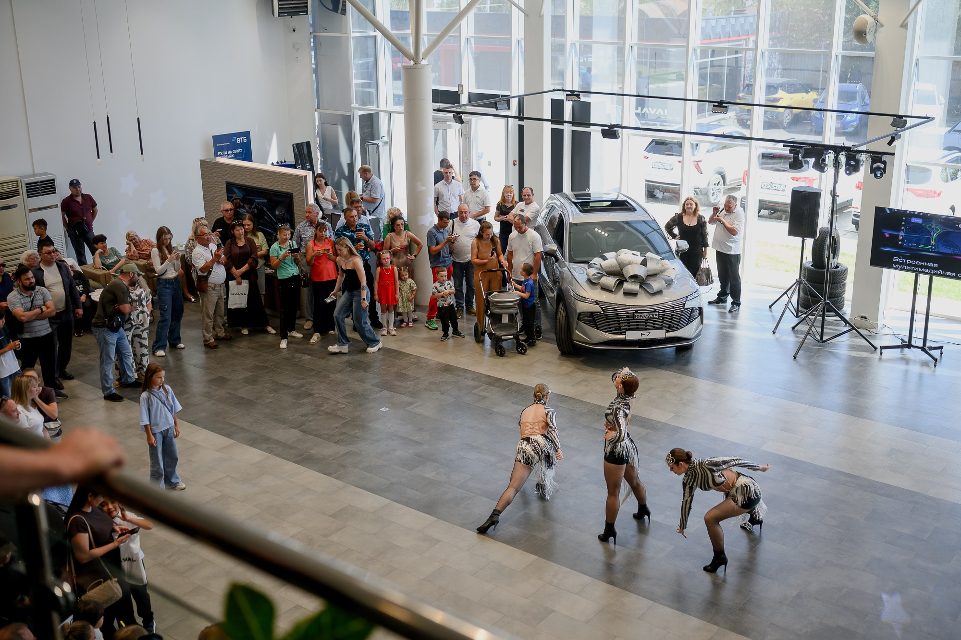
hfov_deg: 49.7
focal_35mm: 39
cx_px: 518
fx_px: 1036
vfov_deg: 34.3
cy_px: 295
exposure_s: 1/640
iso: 320
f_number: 2
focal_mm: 36
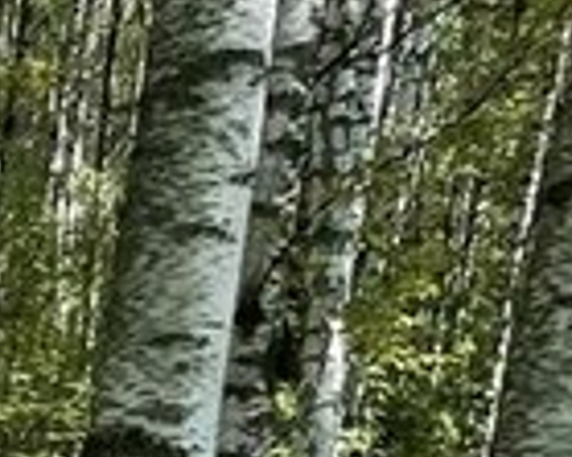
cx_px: -1202
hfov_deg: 8.5
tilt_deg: -7.6
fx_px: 3164
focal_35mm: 187
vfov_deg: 7.4
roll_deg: -2.6
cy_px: 1342
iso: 32
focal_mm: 4.2
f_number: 1.6
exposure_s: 1/749
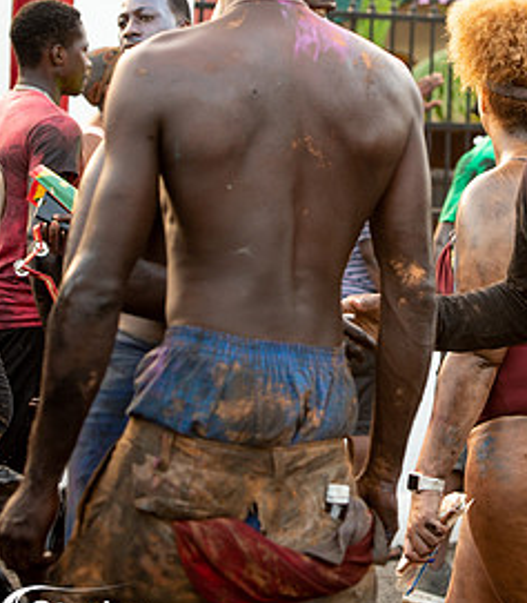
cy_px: 174
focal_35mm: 203
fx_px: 3756
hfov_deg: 8.0
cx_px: 422
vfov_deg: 9.2
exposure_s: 1/200
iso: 900
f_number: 5
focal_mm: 90
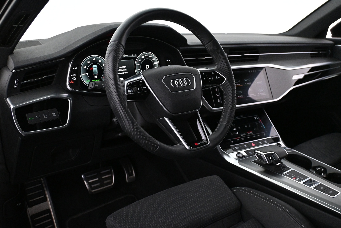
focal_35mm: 34
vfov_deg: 39.1
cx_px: 170
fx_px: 320
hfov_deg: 56.1
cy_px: 114
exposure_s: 1/60
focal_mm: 22.5
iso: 4000
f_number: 4
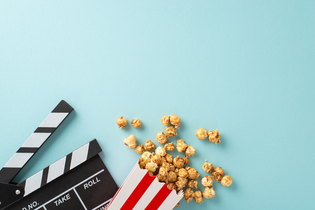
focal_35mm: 50
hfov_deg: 39.6
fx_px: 438
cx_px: 158
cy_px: 105
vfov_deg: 27.0
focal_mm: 50
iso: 100
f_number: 8
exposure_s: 1/125
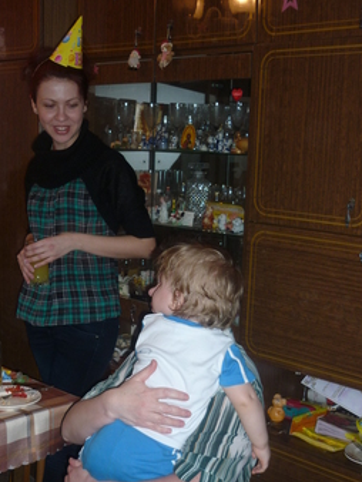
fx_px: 780
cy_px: 287
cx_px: 148
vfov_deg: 34.2
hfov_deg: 26.1
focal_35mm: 56
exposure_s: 1/30
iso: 100
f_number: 3
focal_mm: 6.9
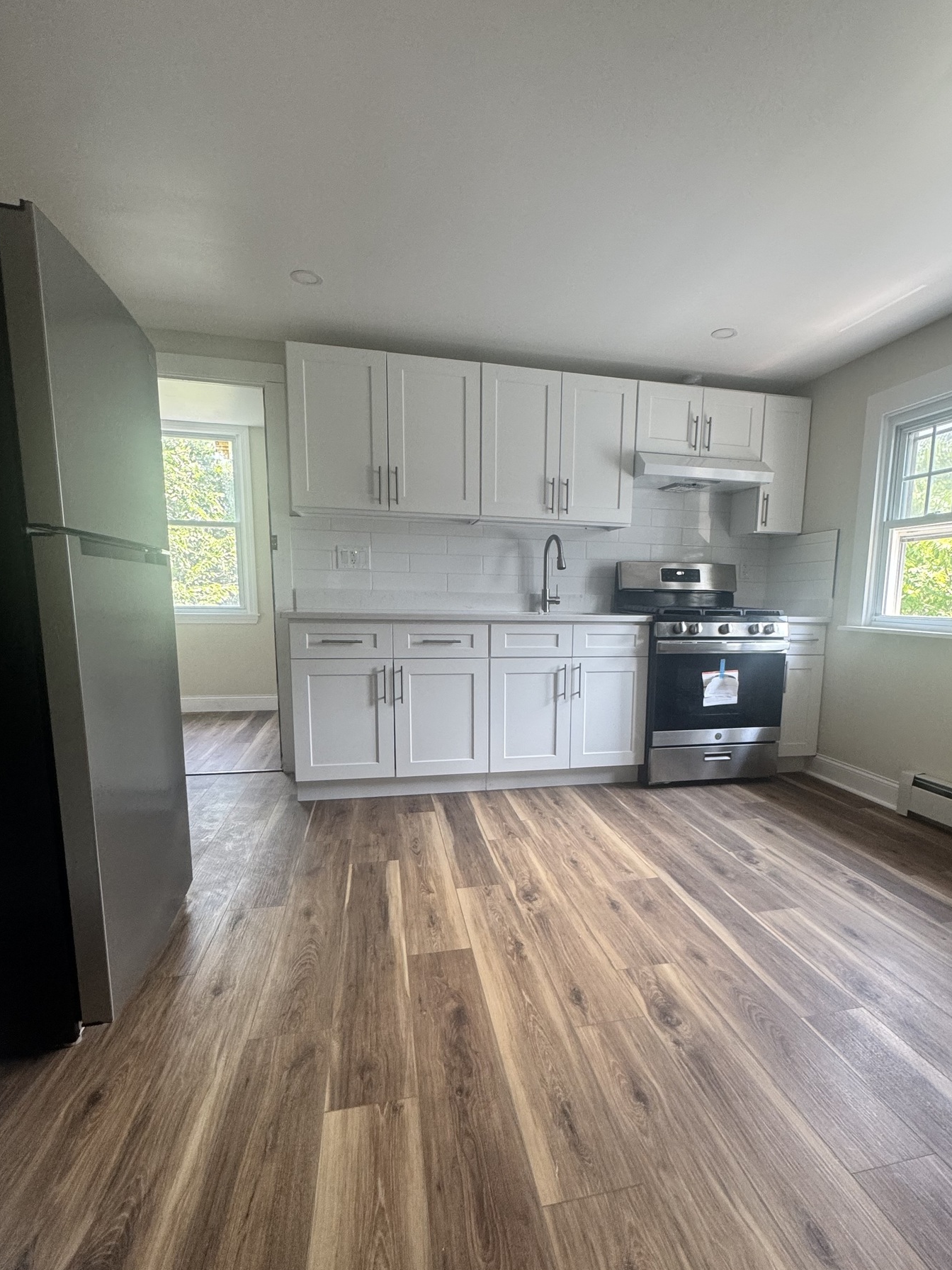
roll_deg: -0.8
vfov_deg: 87.5
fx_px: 660
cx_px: 547
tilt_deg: -10.7
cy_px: 699
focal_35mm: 18
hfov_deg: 71.2
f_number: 2.2
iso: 200
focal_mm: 2.22
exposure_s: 1/99
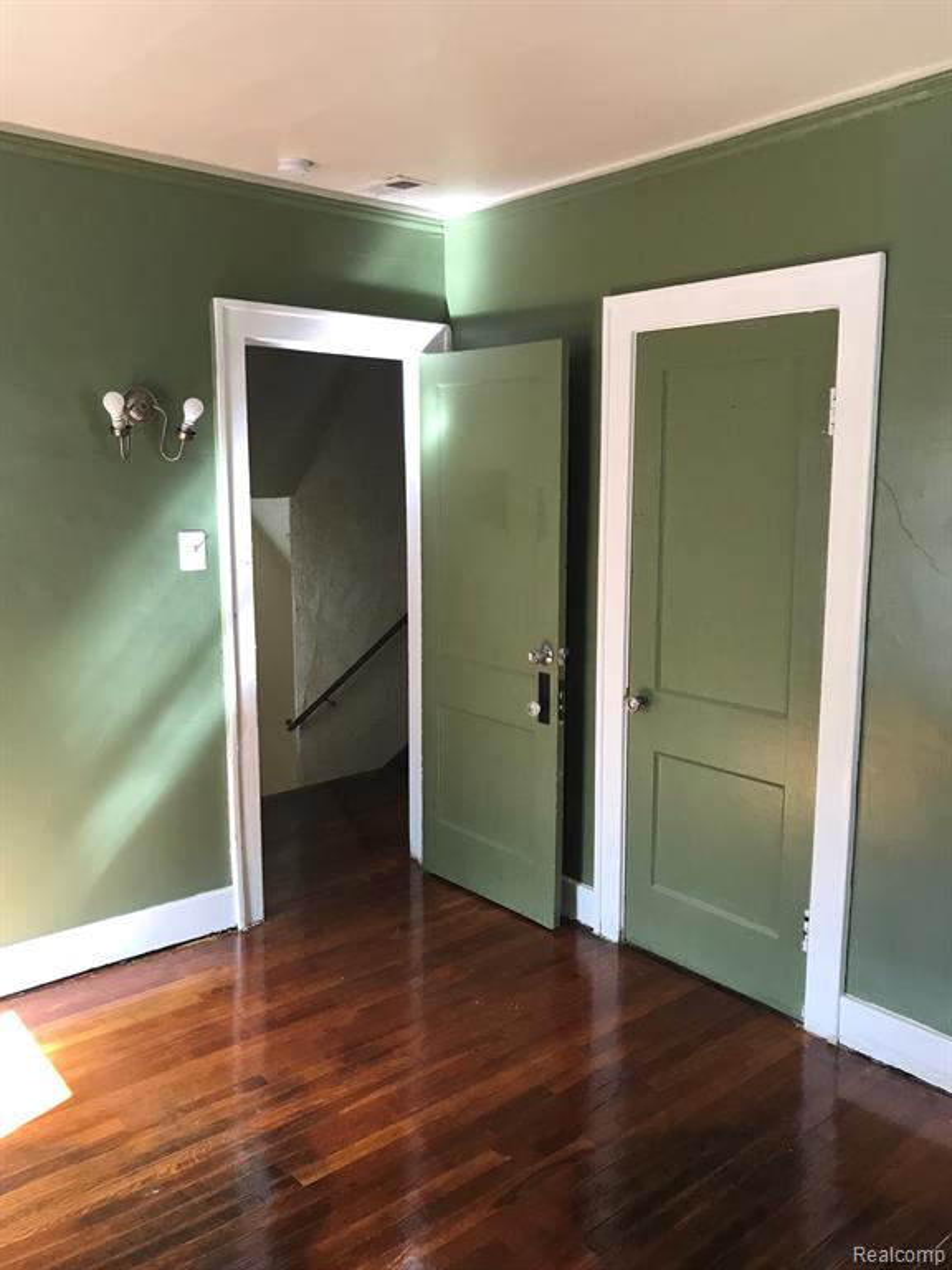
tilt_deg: -9.3
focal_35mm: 28
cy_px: 635
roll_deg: +1.3
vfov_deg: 63.4
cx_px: 476
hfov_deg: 49.7
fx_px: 1027
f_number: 1.8
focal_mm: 3.99
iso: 40
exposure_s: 1/30
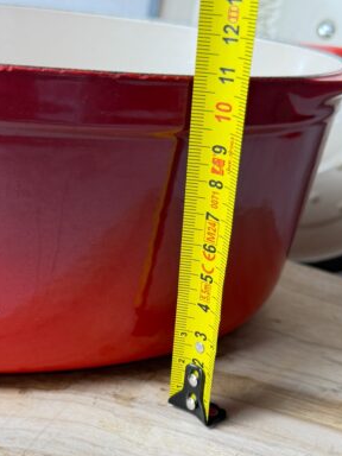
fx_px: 659
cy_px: 304
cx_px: 182
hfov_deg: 29.1
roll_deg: -6.1
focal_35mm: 50
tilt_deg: -26.2
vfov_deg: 37.8
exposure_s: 1/50
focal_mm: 6.76
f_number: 1.78
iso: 160
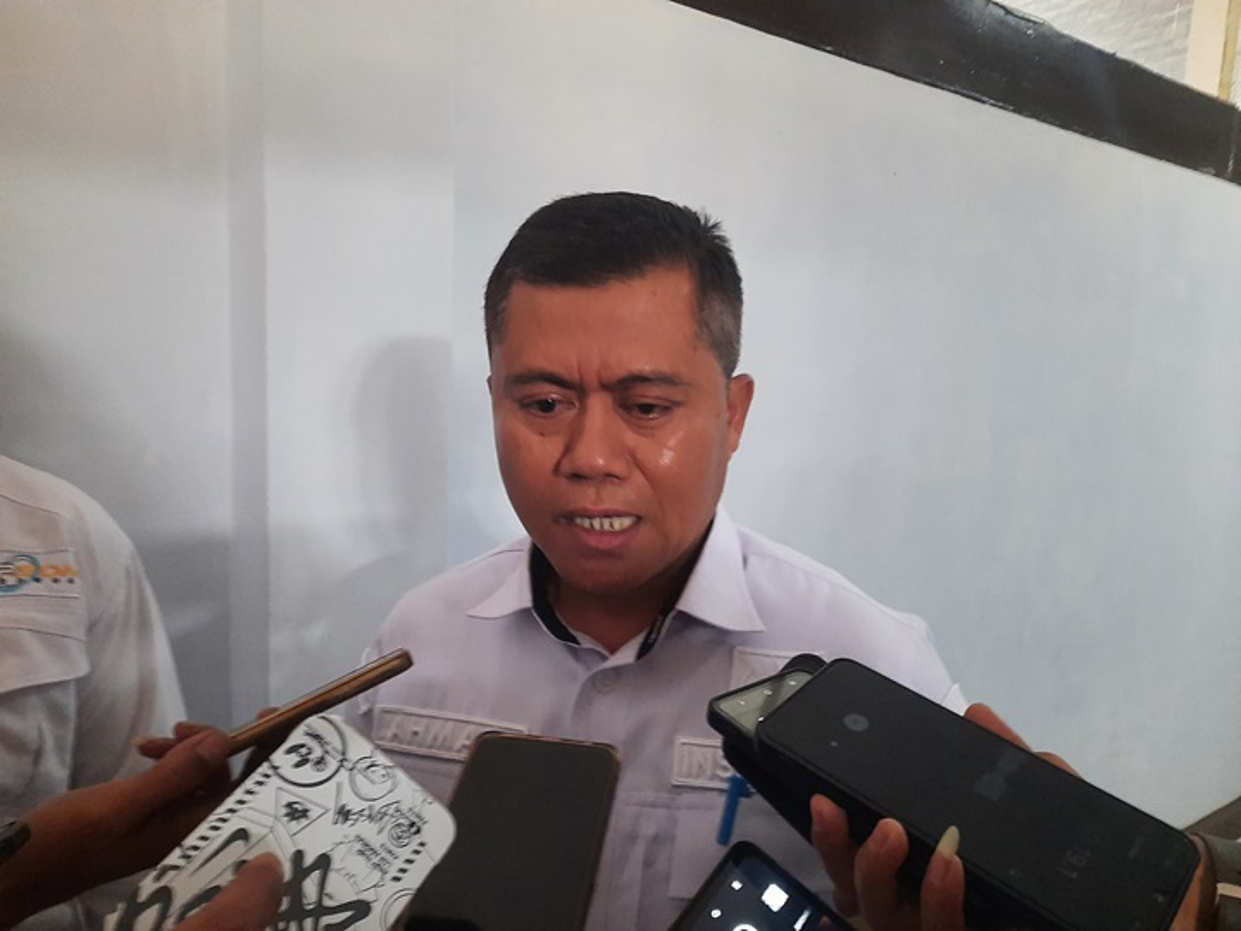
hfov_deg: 69.4
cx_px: 620
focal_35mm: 25
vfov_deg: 54.9
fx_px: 896
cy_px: 466
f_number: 2
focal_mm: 4.6
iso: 800
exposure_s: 1/20
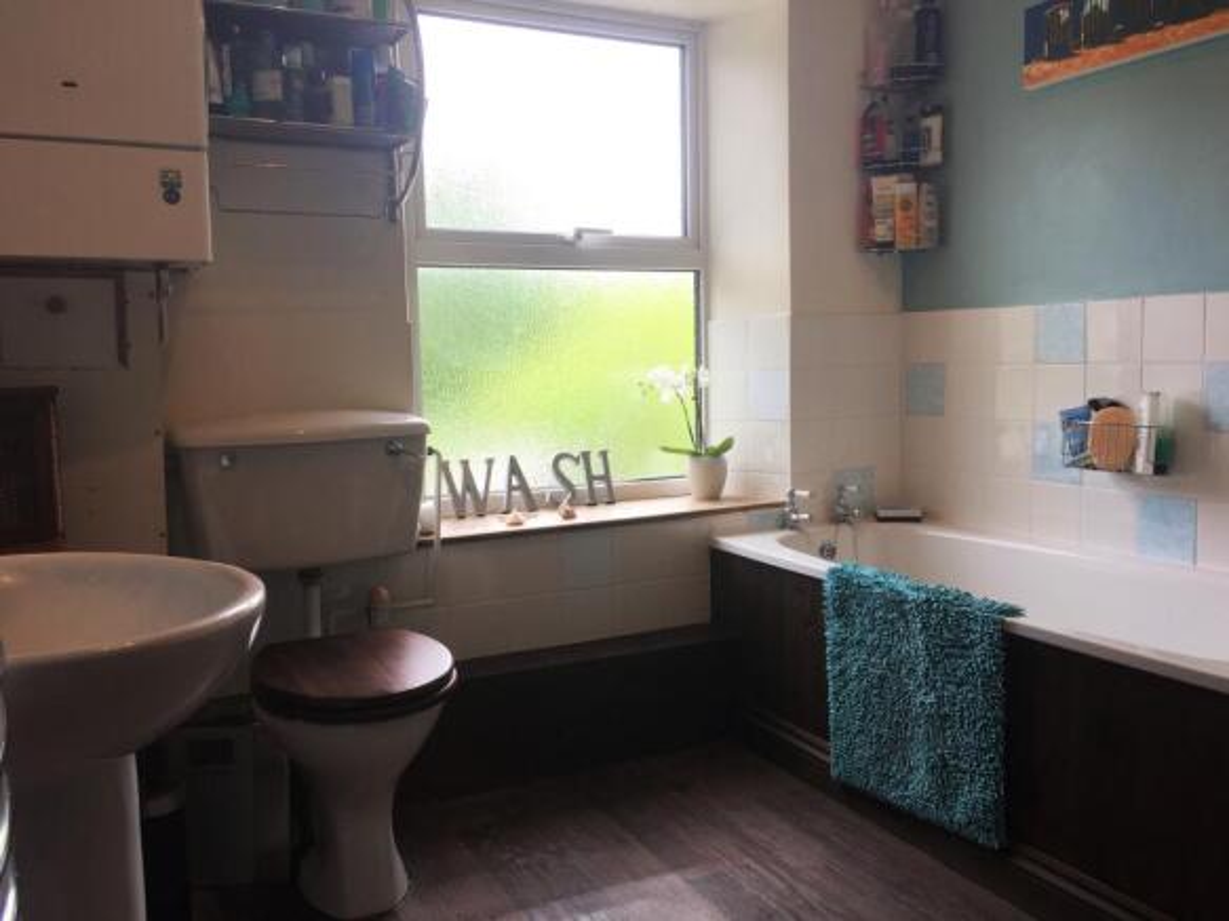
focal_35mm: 29
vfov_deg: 48.2
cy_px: 460
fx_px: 1029
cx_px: 614
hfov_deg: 61.7
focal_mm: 4.15
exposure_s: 1/119
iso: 32
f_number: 2.2
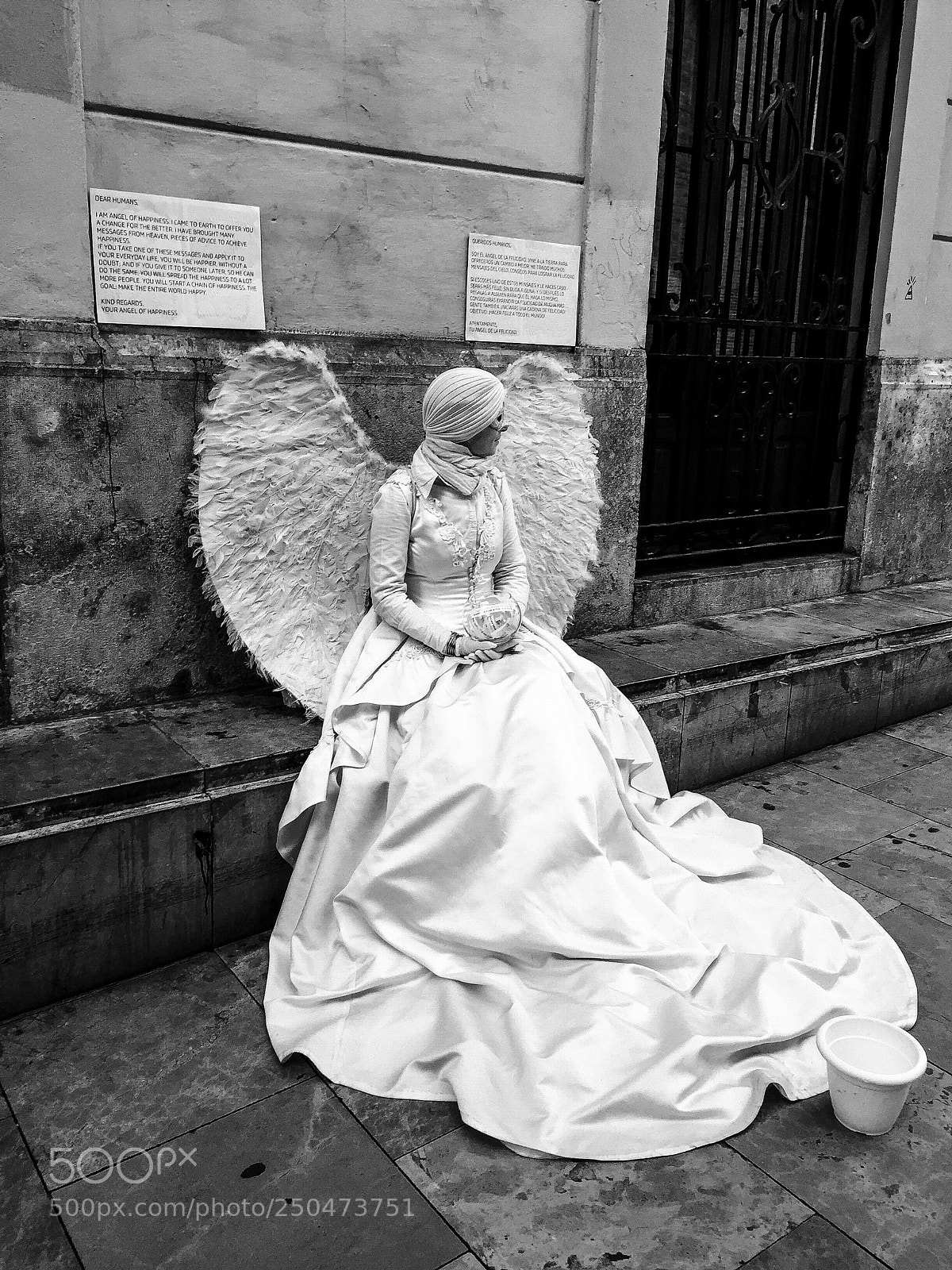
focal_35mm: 29
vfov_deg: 61.7
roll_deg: -1.0
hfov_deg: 48.2
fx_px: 1063
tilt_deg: -11.0
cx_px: 476
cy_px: 635
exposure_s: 1/134
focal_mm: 4.15
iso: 32
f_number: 2.2
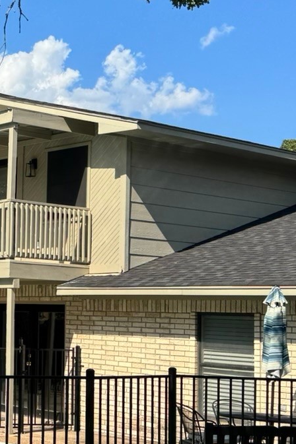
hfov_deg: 16.4
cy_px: 253
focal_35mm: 76
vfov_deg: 26.6
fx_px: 938
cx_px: -149
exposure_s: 1/3597
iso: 80
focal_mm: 6.76
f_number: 1.78
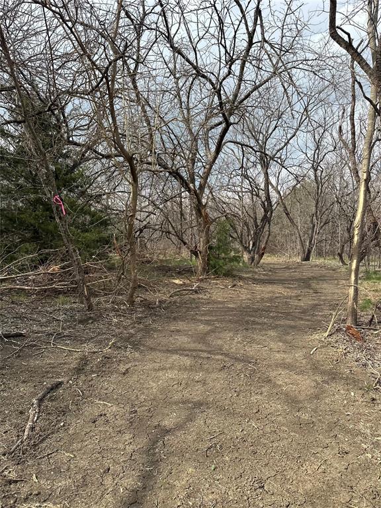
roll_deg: -3.7
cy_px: 254
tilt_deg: -2.9
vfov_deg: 71.6
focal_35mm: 24
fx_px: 352
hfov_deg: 56.8
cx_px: 190
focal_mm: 6.86
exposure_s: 1/1916
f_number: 1.78
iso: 80
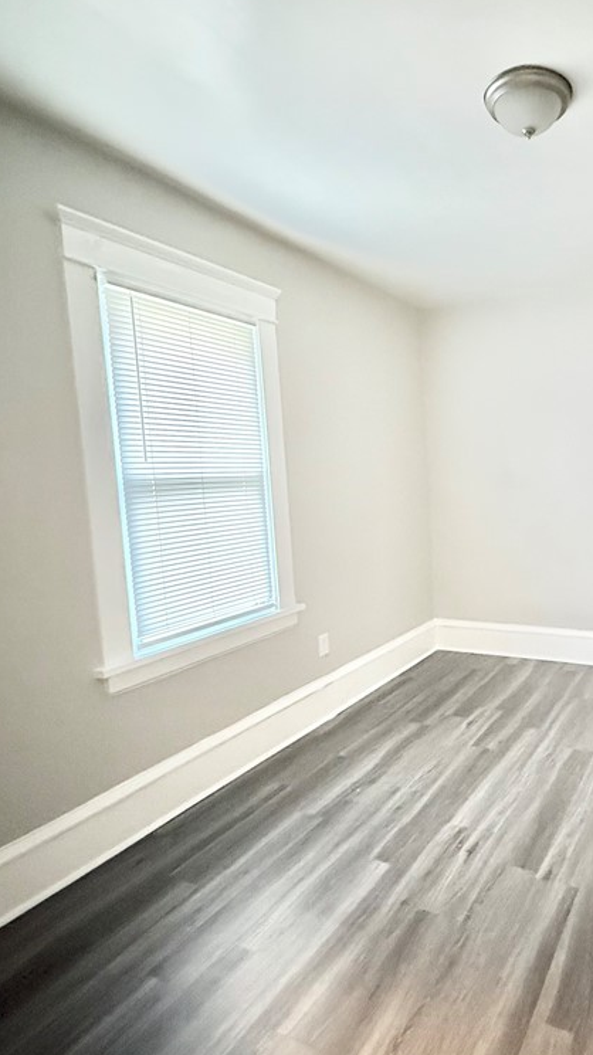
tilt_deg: -5.6
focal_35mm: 21
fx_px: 588
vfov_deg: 83.9
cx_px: 508
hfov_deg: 49.1
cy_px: 526
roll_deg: +1.2
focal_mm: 2.22
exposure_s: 1/40
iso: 1000
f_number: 2.2
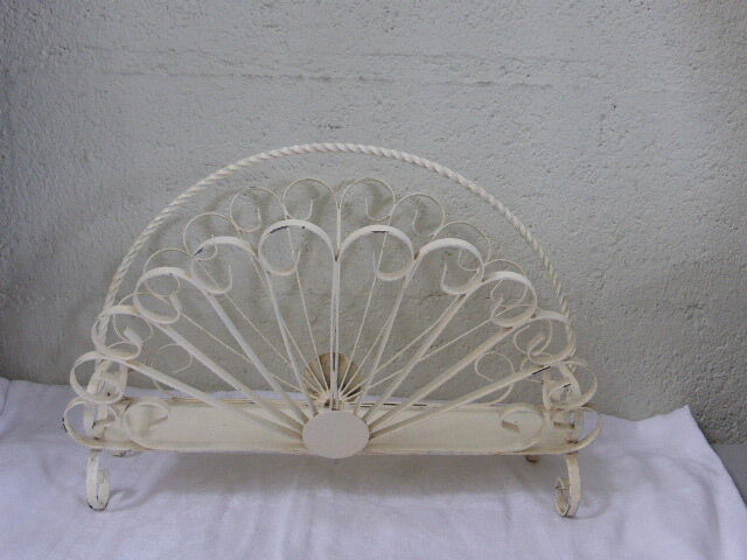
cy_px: 280
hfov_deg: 46.8
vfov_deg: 36.0
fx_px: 863
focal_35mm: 40
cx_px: 374
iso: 400
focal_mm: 6.9
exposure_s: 1/60
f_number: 3.9
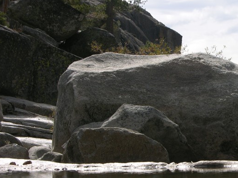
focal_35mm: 155
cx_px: 223
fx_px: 1065
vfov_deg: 9.6
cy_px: 125
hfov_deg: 12.6
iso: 50
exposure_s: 1/304
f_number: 6.1
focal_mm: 19.9
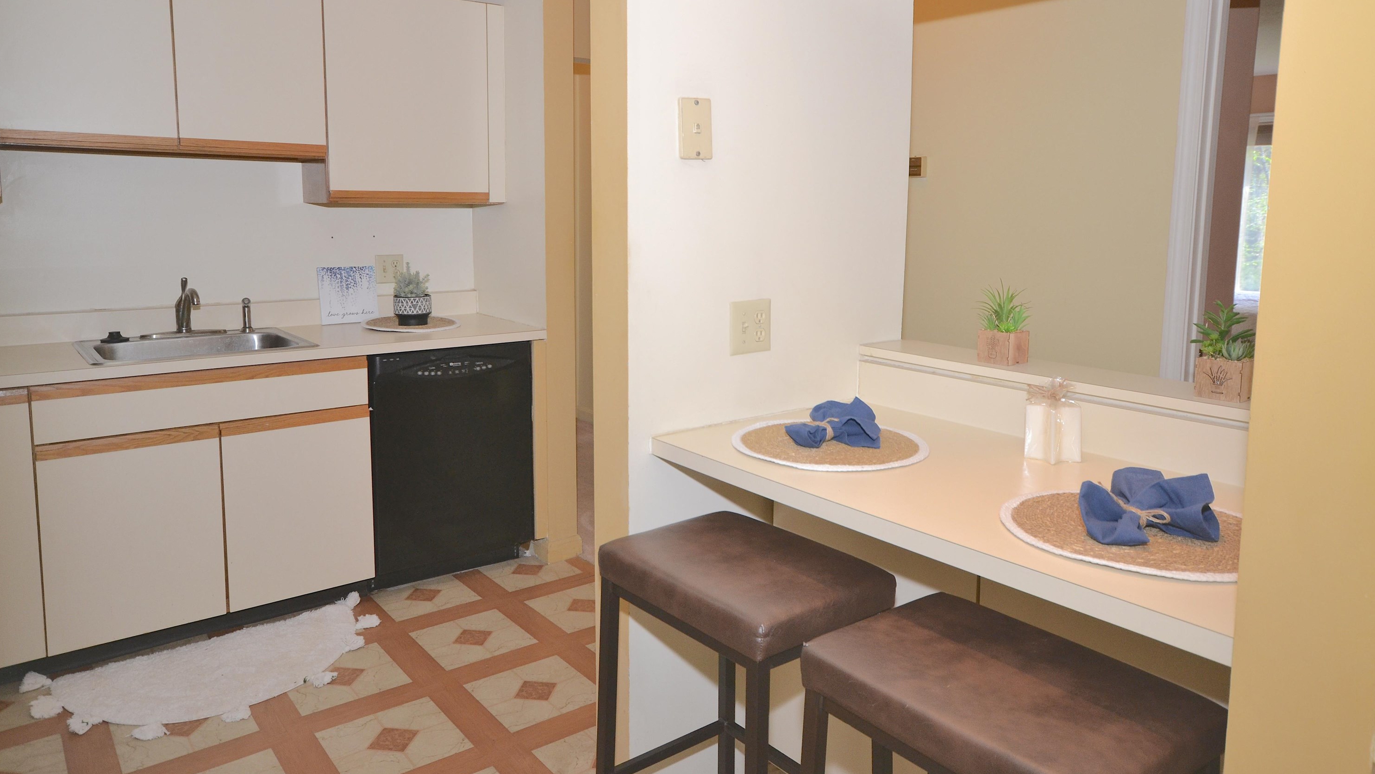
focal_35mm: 26
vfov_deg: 44.1
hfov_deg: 71.9
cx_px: 689
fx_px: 948
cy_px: 303
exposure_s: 1/60
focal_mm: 16
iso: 400
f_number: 5.6
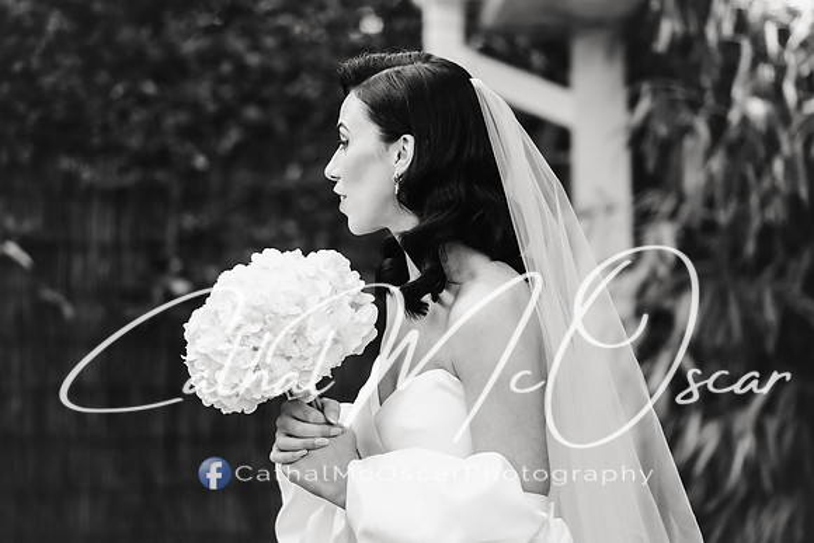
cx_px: 407
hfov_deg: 11.4
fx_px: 4071
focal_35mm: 180
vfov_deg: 7.6
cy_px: 272
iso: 800
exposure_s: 1/320
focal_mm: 180
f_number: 2.8
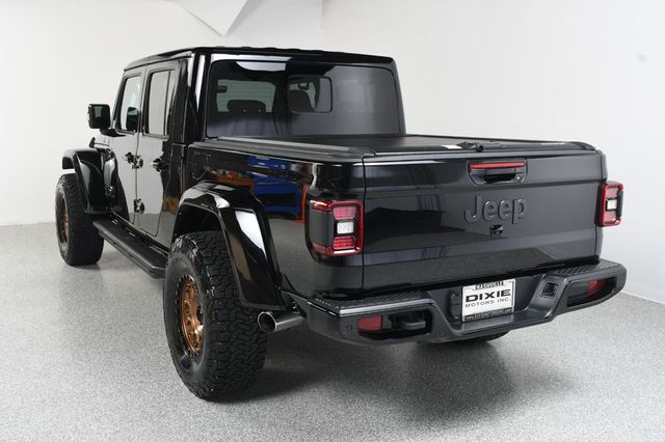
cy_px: 221
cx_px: 332
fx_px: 720
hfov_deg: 49.6
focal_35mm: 39
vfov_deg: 34.2
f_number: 9
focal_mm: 26
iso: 160
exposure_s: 1/160
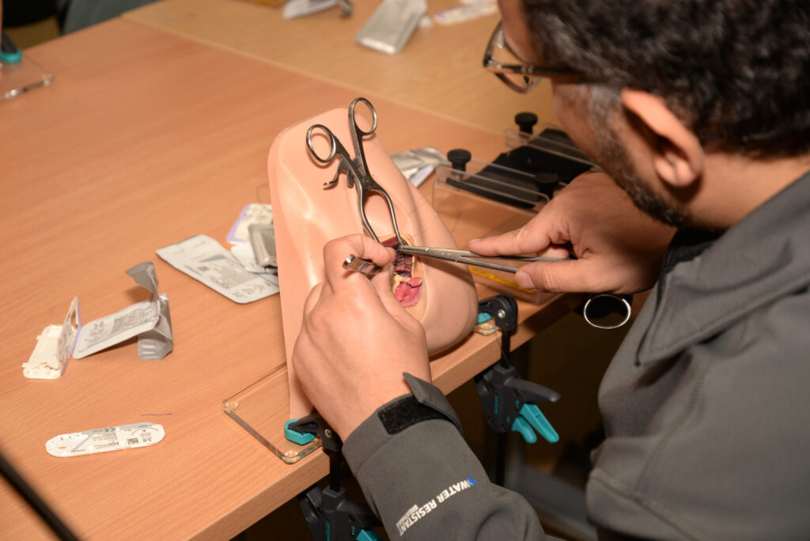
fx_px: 1914
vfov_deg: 16.1
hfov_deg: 23.9
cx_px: 405
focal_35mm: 85
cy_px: 270
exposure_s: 1/200
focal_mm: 85
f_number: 5.6
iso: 400
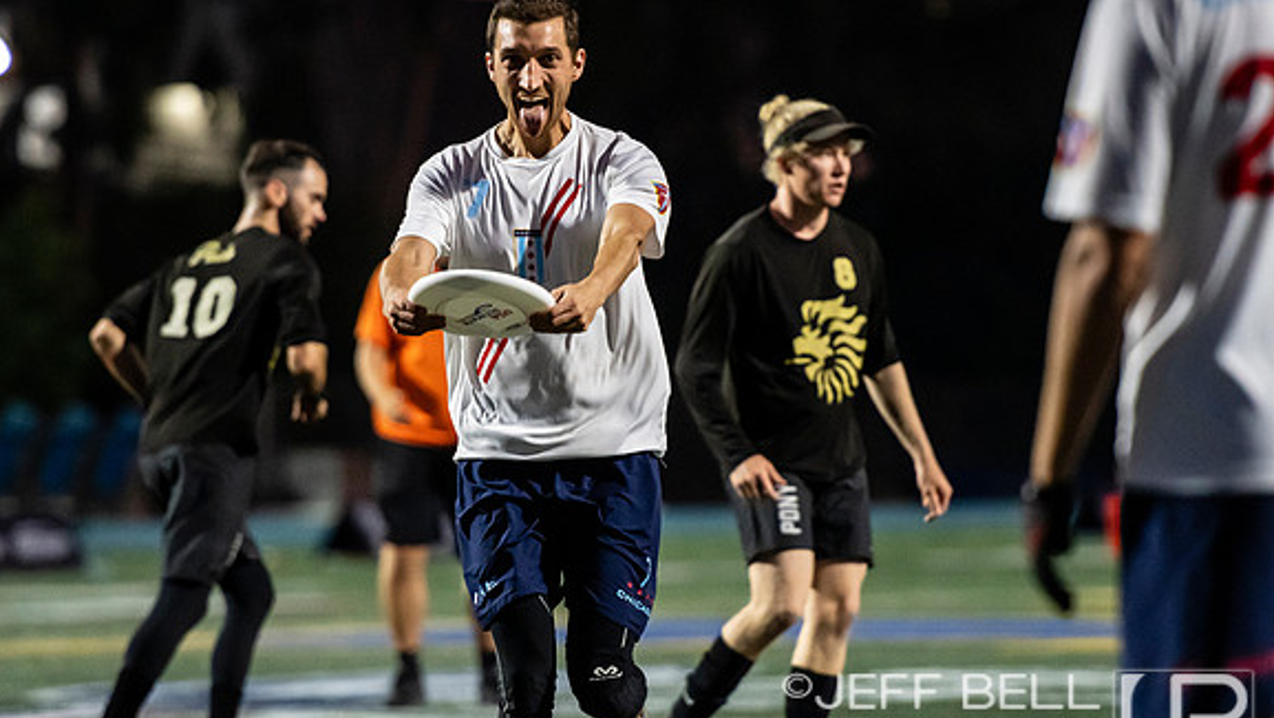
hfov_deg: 6.8
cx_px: 636
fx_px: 10678
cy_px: 355
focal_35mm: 316
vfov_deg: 3.8
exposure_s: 1/1000
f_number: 2.8
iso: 3200
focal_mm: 200
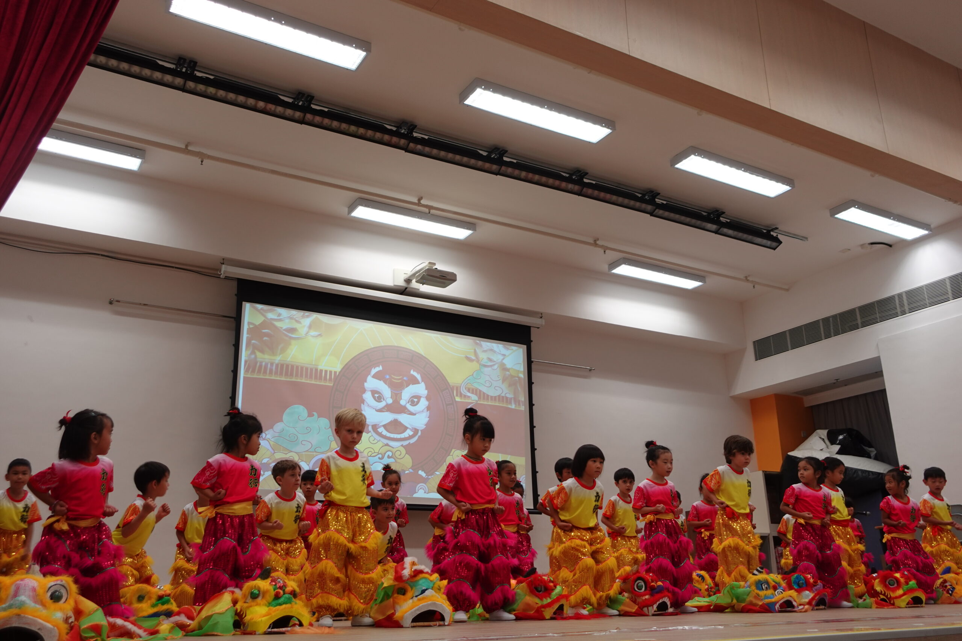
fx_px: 802
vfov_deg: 43.6
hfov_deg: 61.9
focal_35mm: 30
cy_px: 320
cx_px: 481
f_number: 2.8
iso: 125
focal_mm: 11.81
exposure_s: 1/30
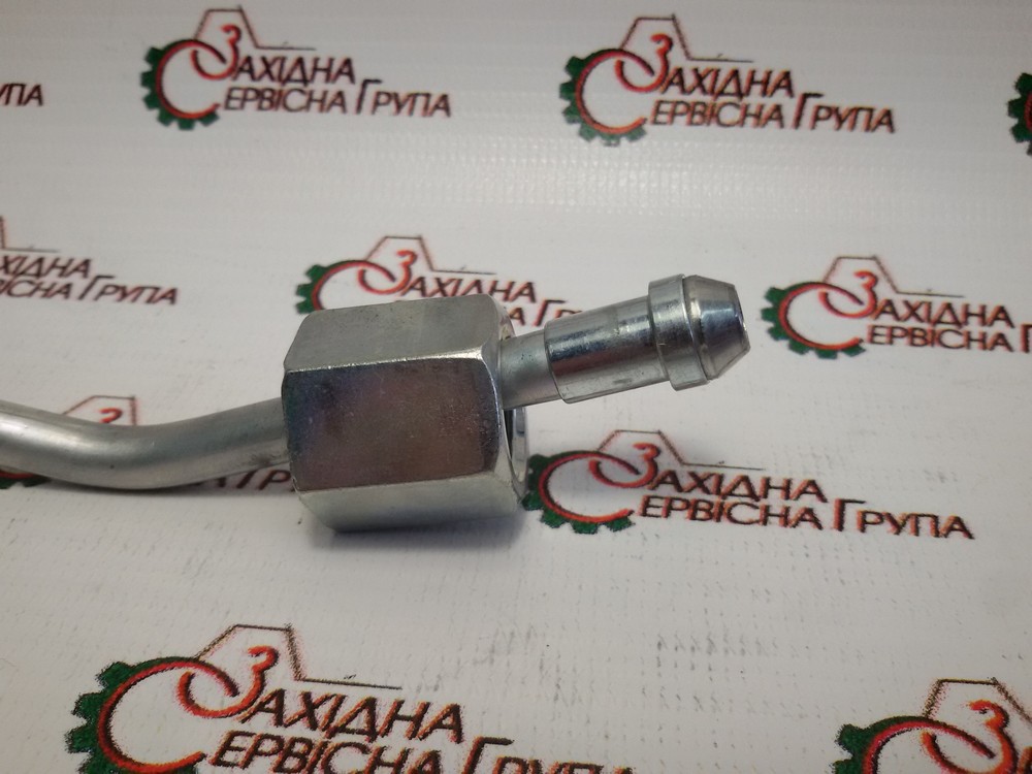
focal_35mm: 31
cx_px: 516
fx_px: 924
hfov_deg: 58.4
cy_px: 387
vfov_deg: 45.4
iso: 64
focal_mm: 2.93
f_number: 2.4
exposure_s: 1/120
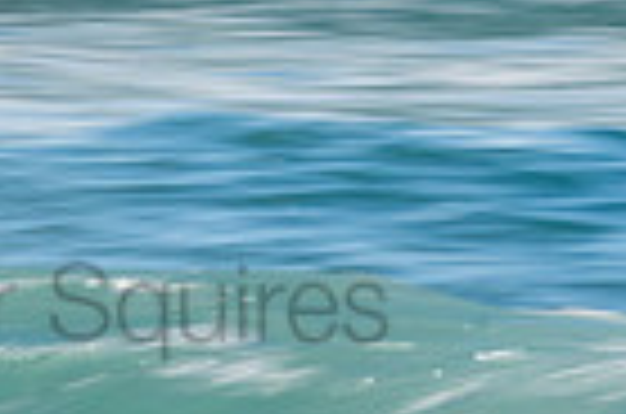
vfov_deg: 0.4
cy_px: -443
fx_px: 54459
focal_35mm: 3139
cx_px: 41
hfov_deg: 0.7
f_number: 20
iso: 100
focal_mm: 500
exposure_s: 1/40
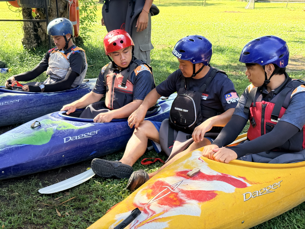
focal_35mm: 48
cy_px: 114
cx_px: 152
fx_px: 423
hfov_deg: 39.7
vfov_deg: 30.3
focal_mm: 6.76
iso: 100
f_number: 1.78
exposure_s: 1/503
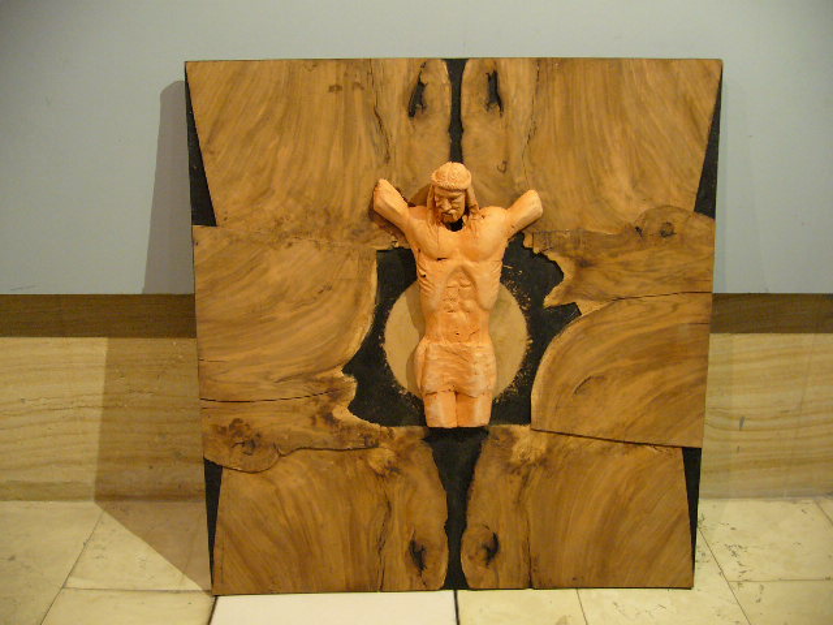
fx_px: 842
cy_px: 312
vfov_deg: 40.7
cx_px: 416
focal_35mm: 35
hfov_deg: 52.6
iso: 200
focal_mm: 5.8
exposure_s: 1/13
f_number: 2.8
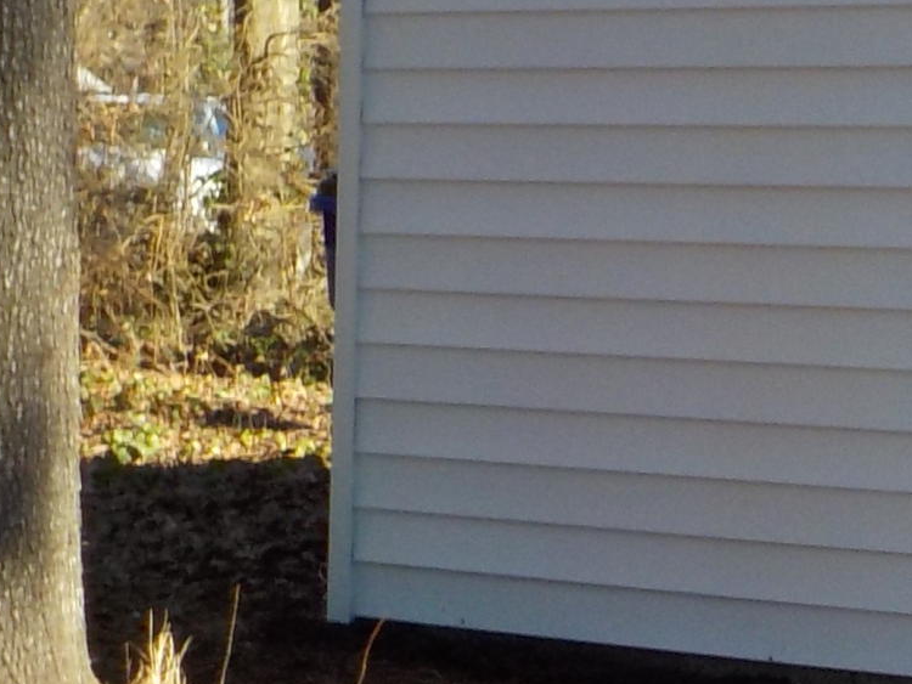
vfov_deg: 9.8
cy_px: 306
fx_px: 4006
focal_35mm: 152
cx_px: 1497
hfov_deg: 12.2
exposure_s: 1/320
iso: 125
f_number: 3.7
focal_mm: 5.2
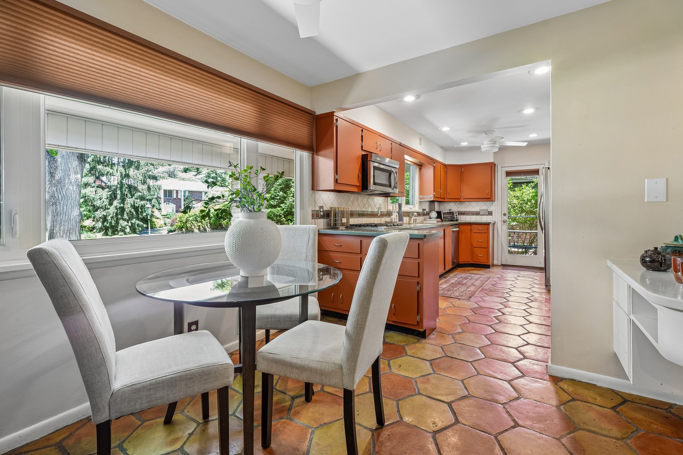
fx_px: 304
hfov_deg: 96.7
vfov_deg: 73.7
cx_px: 342
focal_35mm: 16
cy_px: 228
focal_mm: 16
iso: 400
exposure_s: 1/10
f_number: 8
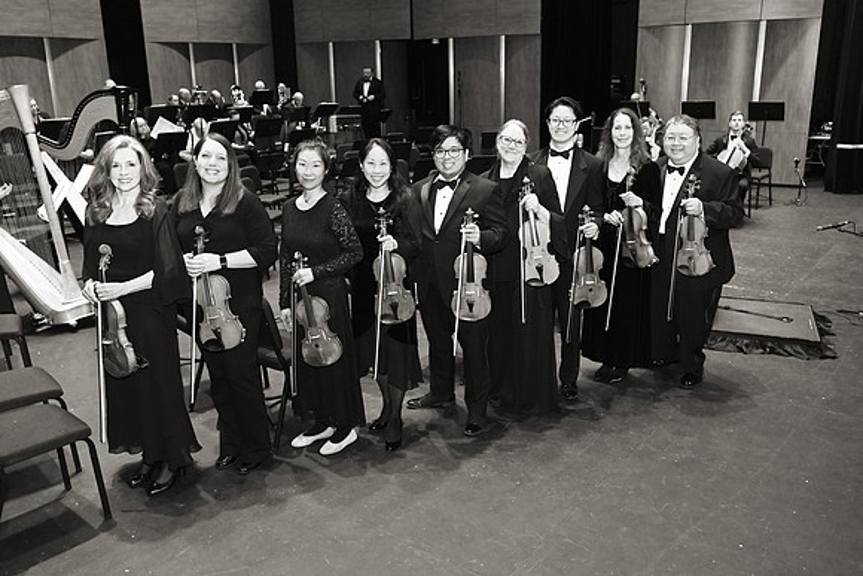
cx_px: 432
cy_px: 288
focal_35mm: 32
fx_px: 767
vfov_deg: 41.1
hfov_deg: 58.7
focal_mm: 32
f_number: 5.6
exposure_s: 1/160
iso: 3200
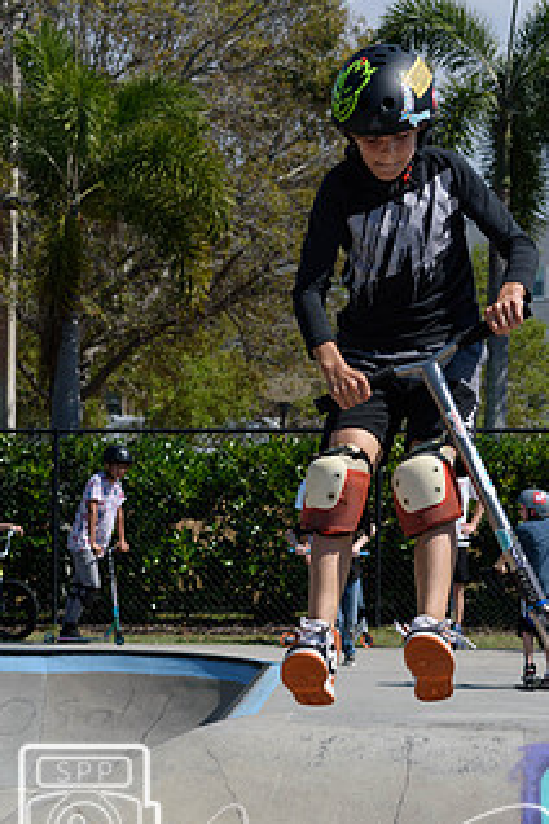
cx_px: 368
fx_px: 3637
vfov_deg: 12.9
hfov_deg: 8.6
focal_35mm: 159
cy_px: 430
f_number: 8
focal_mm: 75
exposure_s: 1/1000
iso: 200
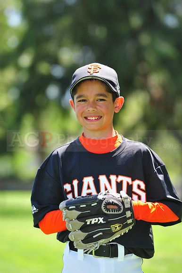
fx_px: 1518
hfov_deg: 6.9
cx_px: 91
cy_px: 136
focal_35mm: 200
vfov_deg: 10.3
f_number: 5.6
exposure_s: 1/200
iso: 200
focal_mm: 200
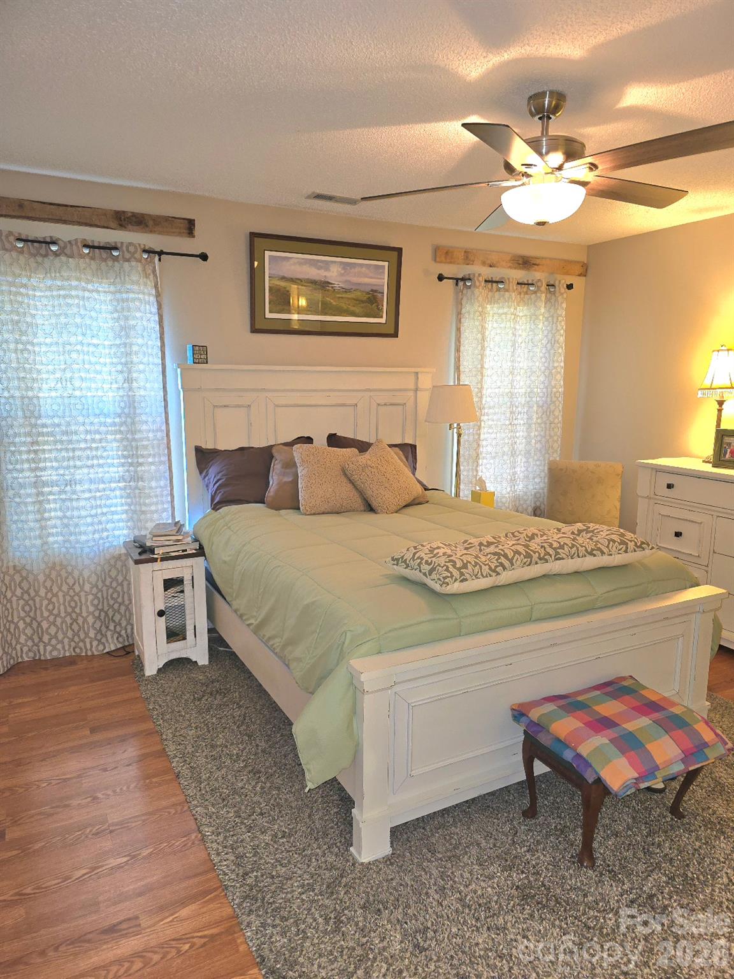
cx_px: 367
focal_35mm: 23
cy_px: 490
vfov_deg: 73.9
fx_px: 650
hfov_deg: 58.9
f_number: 1.7
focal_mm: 6.3
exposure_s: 1/24
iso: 160
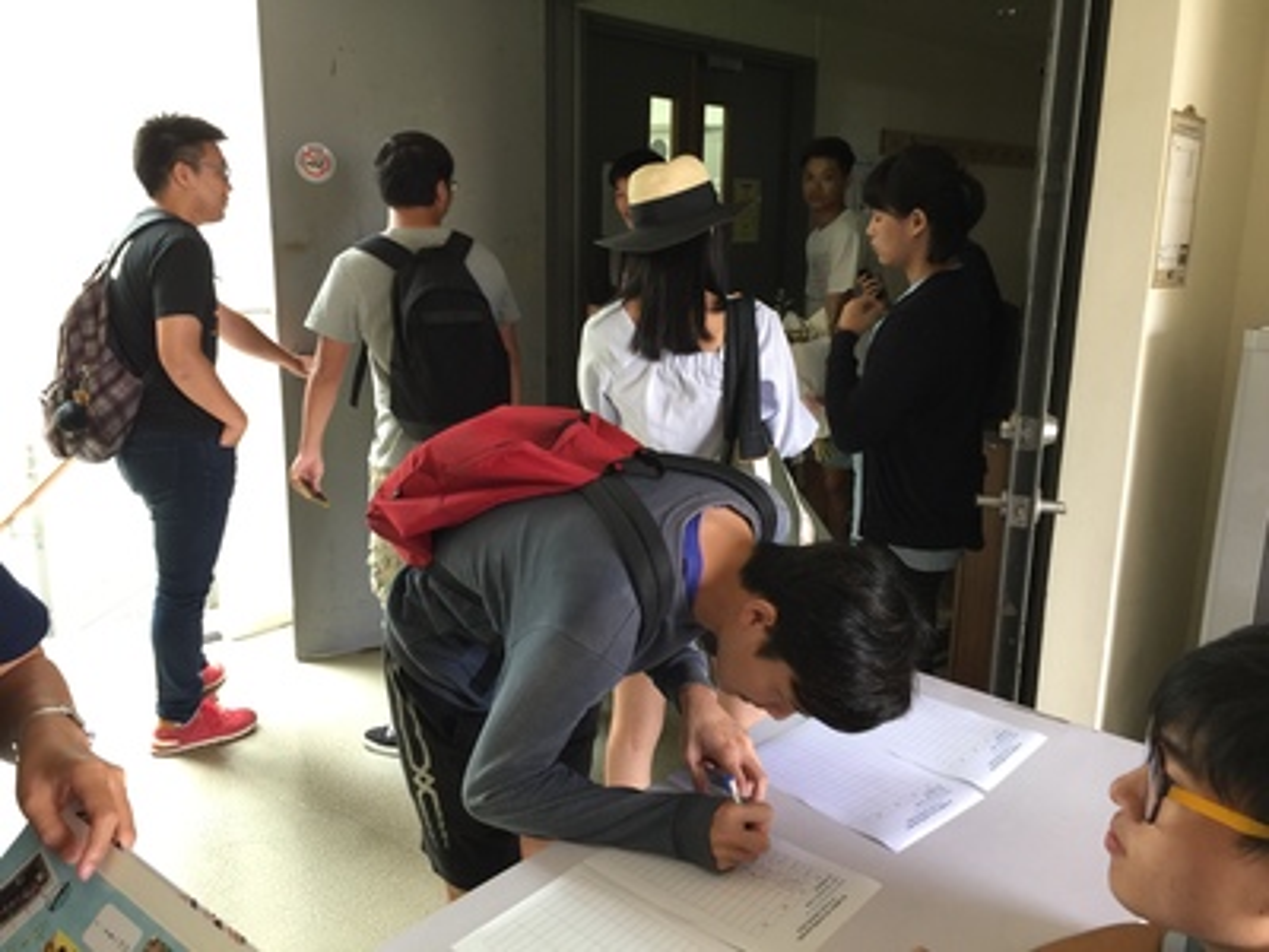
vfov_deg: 48.2
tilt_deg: -13.5
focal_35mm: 29
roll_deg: -1.8
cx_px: 634
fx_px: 1063
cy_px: 476
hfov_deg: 61.7
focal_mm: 4.15
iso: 40
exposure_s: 1/15
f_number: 2.2
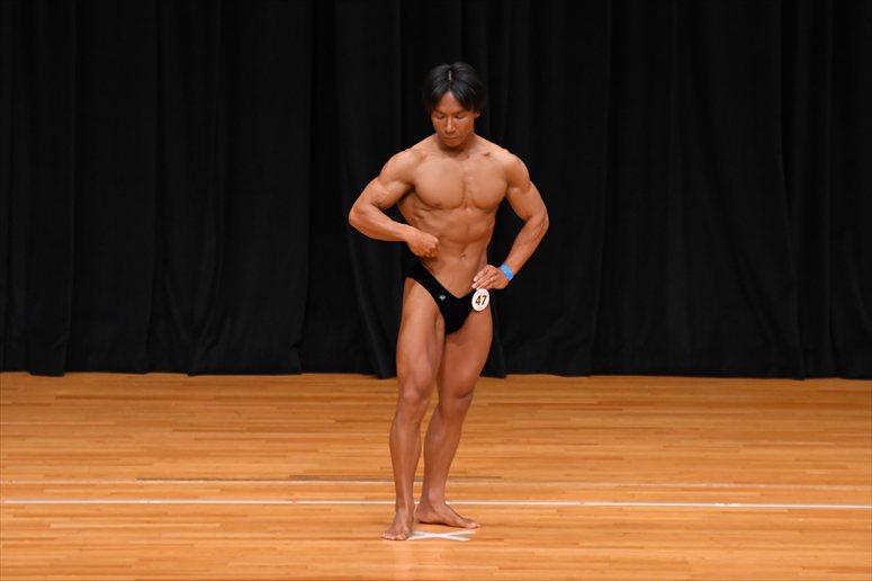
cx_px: 436
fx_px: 6900
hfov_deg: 7.2
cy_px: 290
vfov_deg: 4.8
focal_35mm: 285
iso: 3200
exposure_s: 1/400
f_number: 5.6
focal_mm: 190
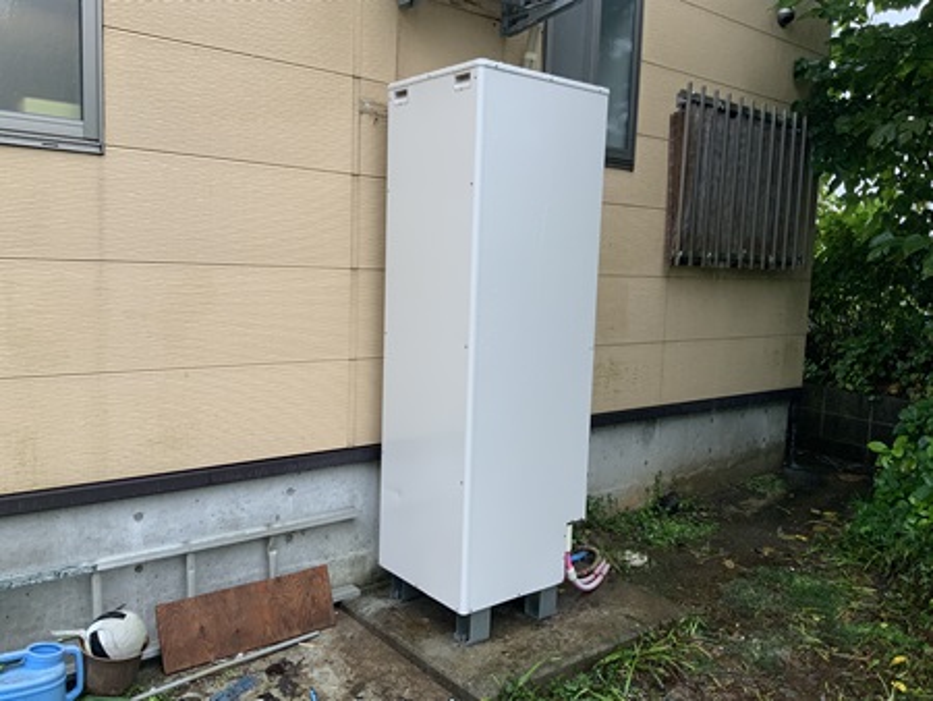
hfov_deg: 61.6
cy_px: 350
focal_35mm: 29
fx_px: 782
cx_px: 466
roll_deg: -2.5
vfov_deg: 48.3
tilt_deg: -4.6
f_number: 1.8
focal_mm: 3
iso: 64
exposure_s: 1/60
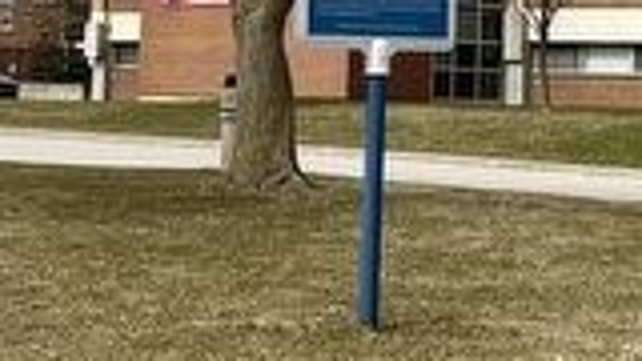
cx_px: 449
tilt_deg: +10.2
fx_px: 2417
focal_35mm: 142
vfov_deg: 8.3
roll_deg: -1.5
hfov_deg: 15.1
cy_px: -213
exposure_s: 1/5882
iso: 50
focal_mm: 5.7
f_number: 1.5
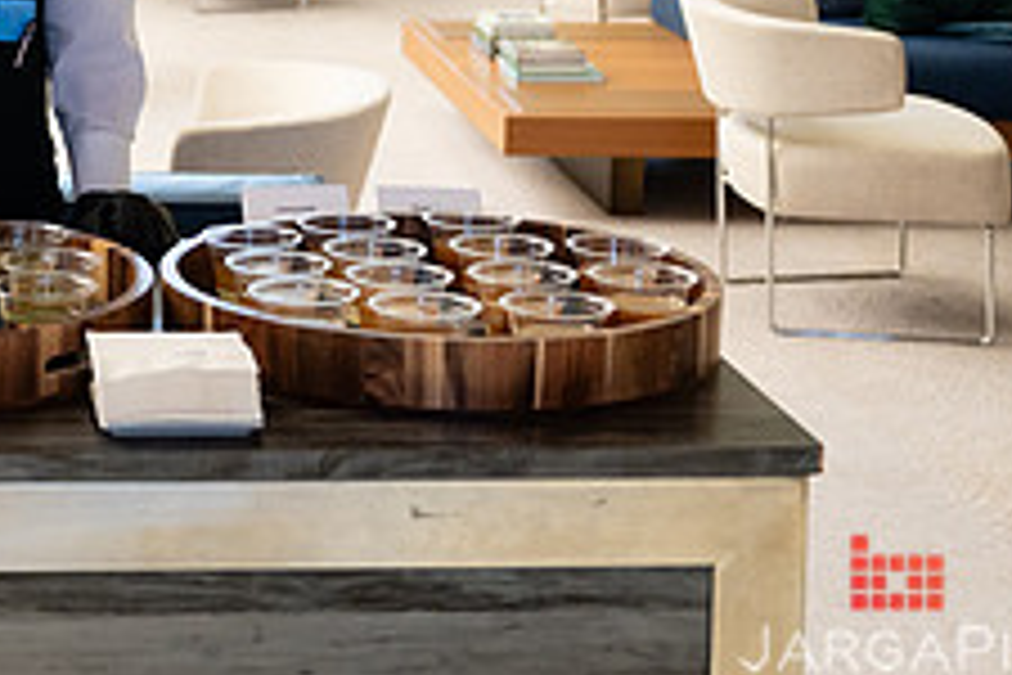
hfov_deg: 20.1
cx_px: -80
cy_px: -90
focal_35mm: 97
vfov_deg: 13.8
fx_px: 2727
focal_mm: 36
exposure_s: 1/160
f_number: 3.2
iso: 1600
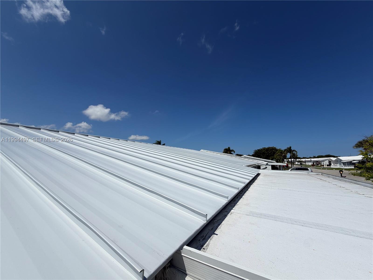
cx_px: 186
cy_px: 140
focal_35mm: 14
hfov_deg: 102.1
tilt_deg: +7.5
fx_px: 151
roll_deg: +1.3
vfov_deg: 85.7
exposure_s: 1/2717
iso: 20
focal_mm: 2.22
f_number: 2.2
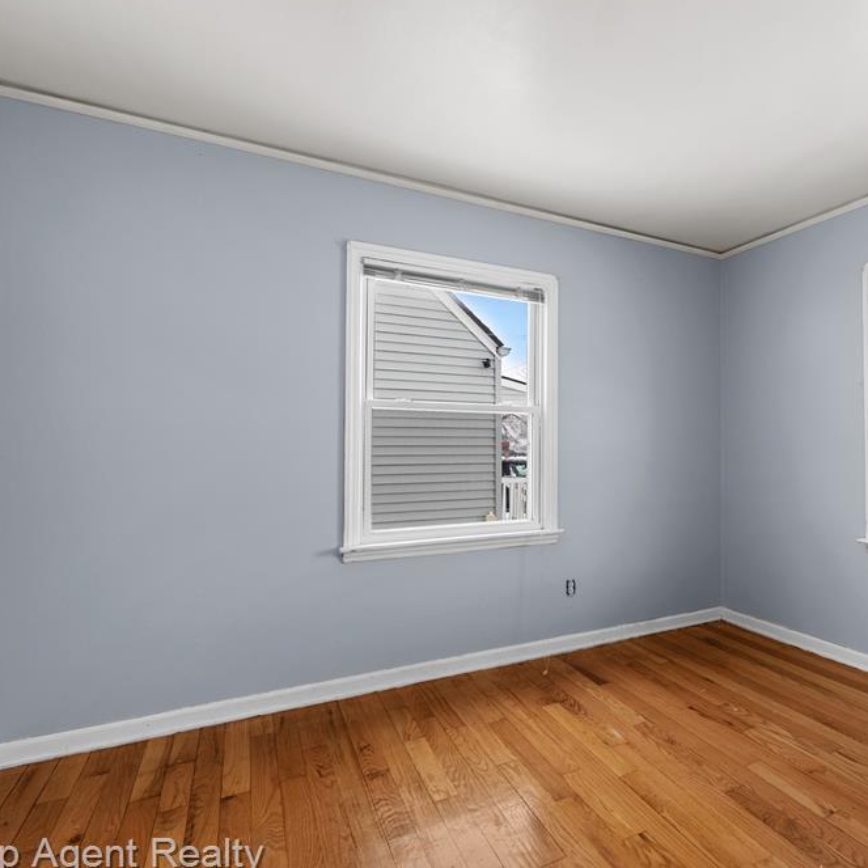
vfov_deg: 72.1
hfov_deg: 69.0
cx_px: 614
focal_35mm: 21
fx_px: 596
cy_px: 437
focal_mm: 16
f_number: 8
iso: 250
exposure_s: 1/10
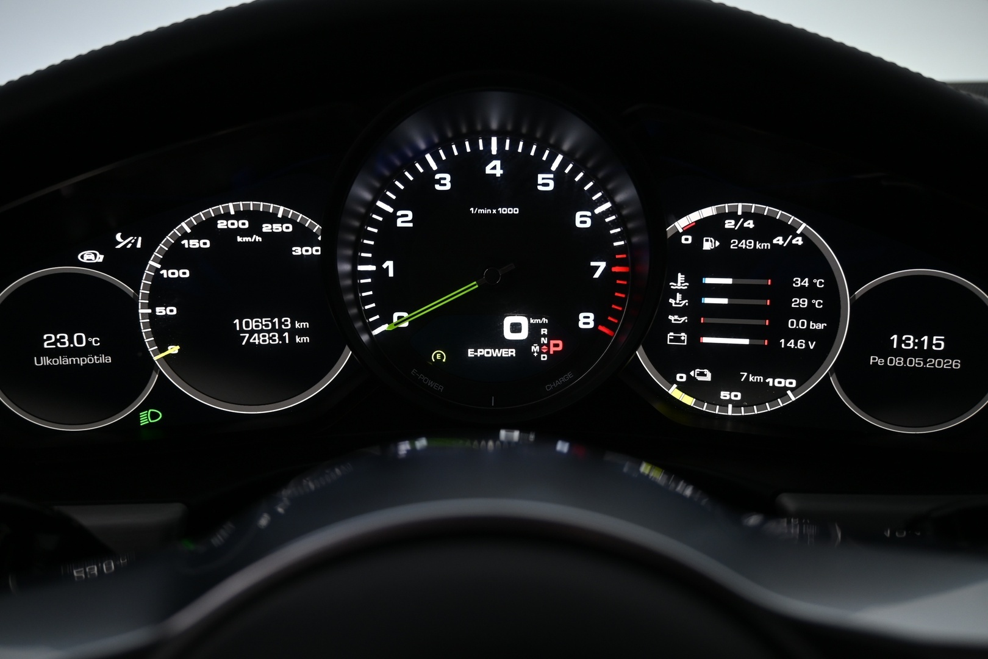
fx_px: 823
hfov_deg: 61.9
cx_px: 494
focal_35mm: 30
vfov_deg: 43.6
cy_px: 330
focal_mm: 20
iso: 450
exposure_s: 1/30
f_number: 3.8
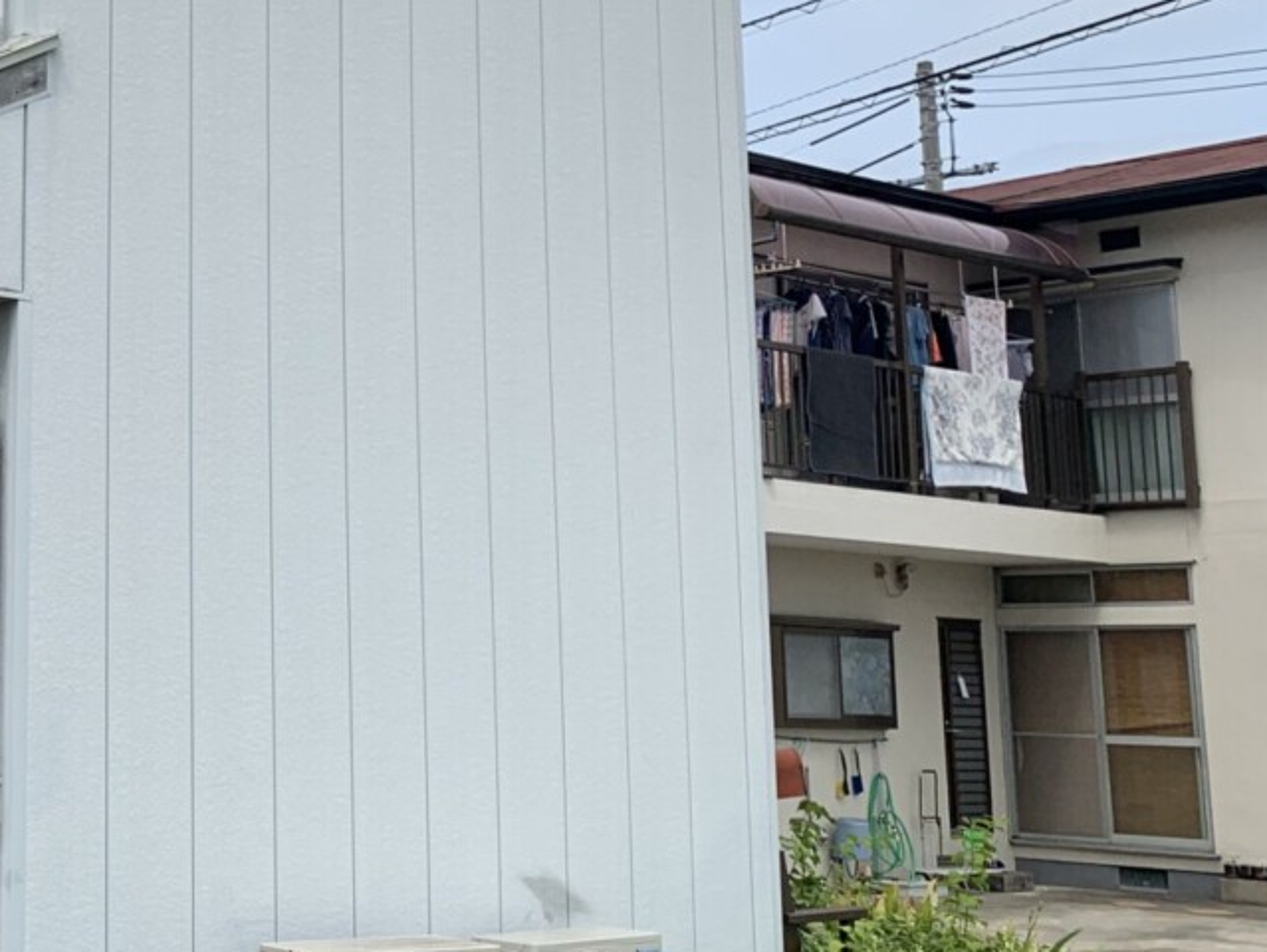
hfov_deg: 28.6
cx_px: -145
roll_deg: -0.8
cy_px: 302
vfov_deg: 23.9
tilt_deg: +11.7
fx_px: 2234
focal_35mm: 61
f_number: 1.8
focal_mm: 4.25
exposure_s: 1/3401
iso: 25
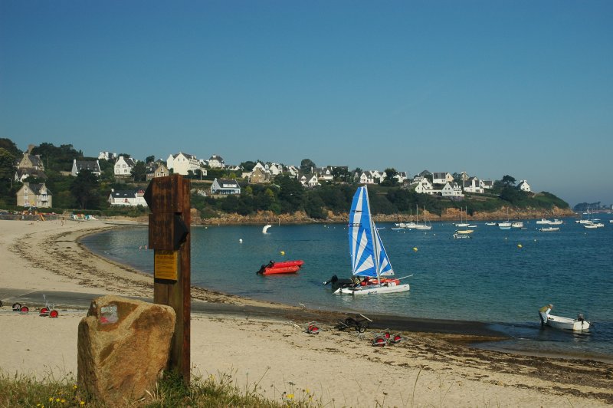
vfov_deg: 28.9
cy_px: 204
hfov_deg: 42.4
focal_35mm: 46
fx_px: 791
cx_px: 306
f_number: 9
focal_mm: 31
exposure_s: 1/160
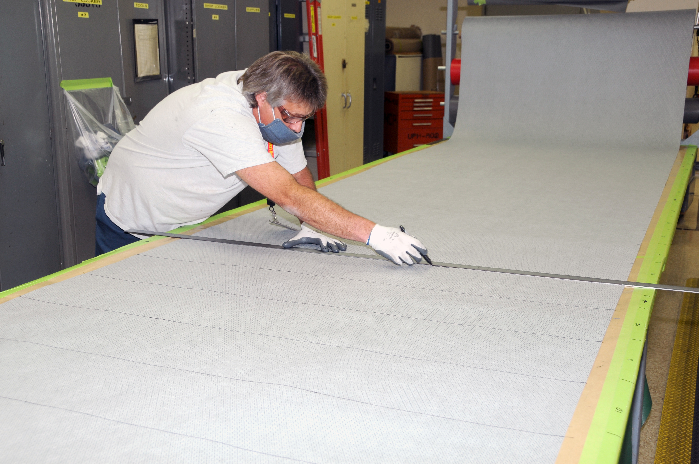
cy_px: 232
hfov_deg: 46.4
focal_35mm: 42
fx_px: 815
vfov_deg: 31.8
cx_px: 350
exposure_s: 1/60
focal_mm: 28
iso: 200
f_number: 5
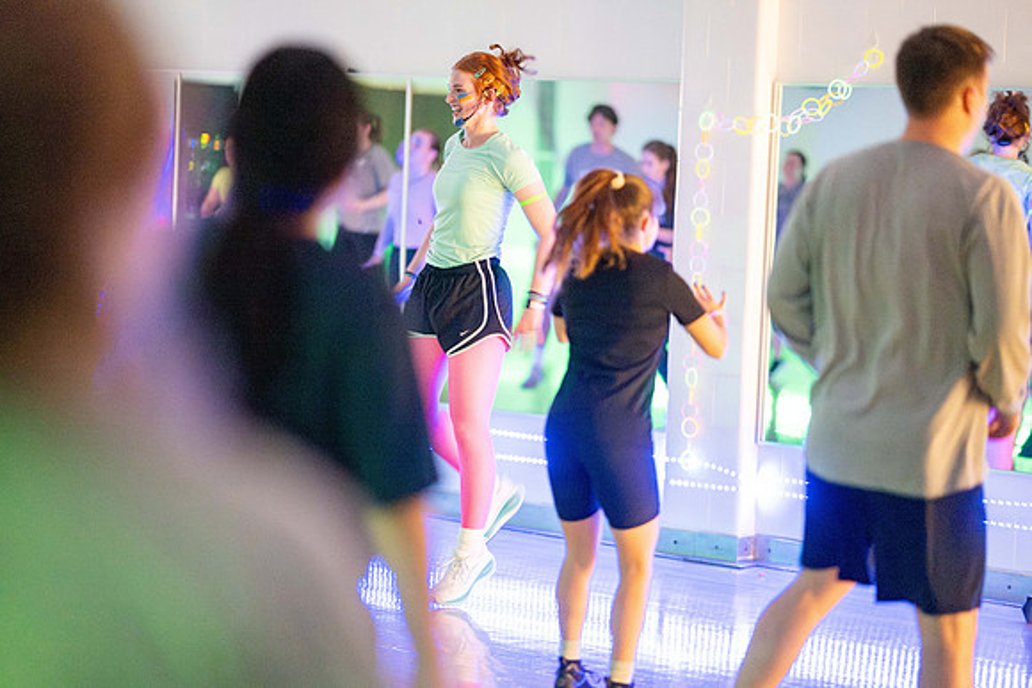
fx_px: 3011
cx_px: 516
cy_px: 344
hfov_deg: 19.5
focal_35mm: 105
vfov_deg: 13.0
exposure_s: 1/125
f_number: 1.4
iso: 12800
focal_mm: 105
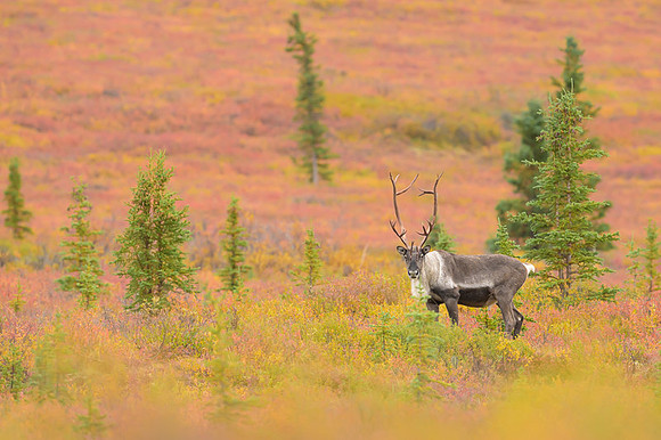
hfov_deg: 3.1
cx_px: 368
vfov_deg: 2.1
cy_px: 194
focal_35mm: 656
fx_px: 12040
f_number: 5.6
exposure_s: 1/1000
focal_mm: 560
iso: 2000
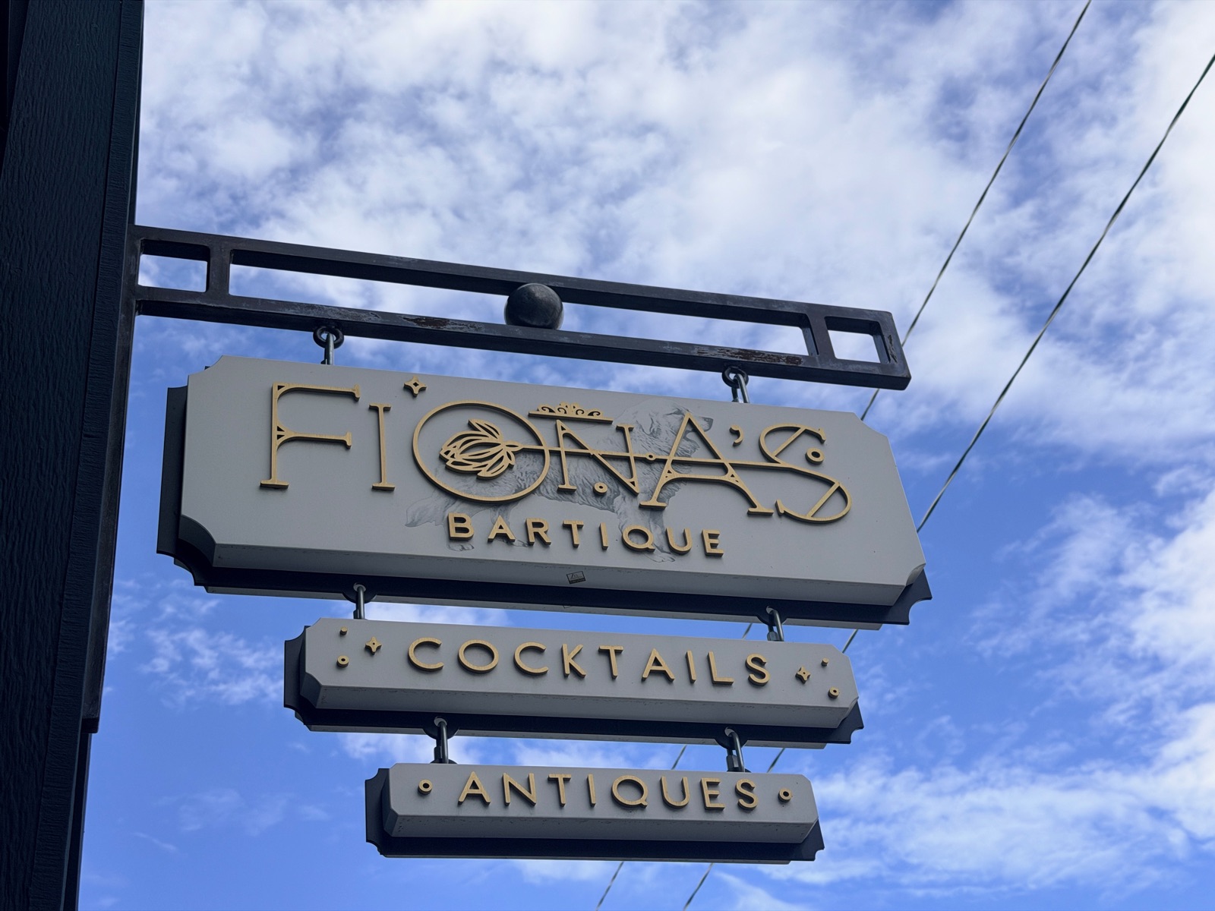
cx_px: 608
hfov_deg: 39.7
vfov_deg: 30.3
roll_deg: +8.6
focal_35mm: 48
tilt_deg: +39.2
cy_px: 456
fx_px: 1685
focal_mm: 6.76
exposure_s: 1/2976
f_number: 1.78
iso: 64
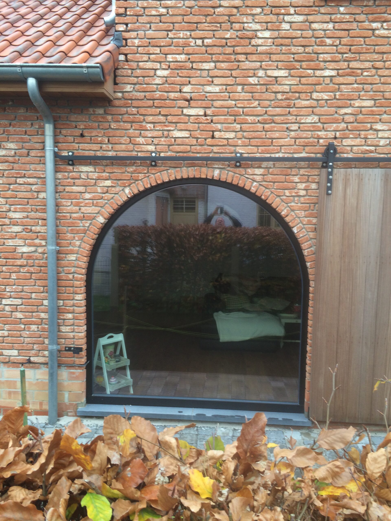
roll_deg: +0.9
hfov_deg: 48.2
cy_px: 260
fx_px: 437
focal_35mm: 29
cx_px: 196
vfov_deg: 61.7
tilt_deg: -7.8
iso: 64
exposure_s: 1/100
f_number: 2.2
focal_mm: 4.15
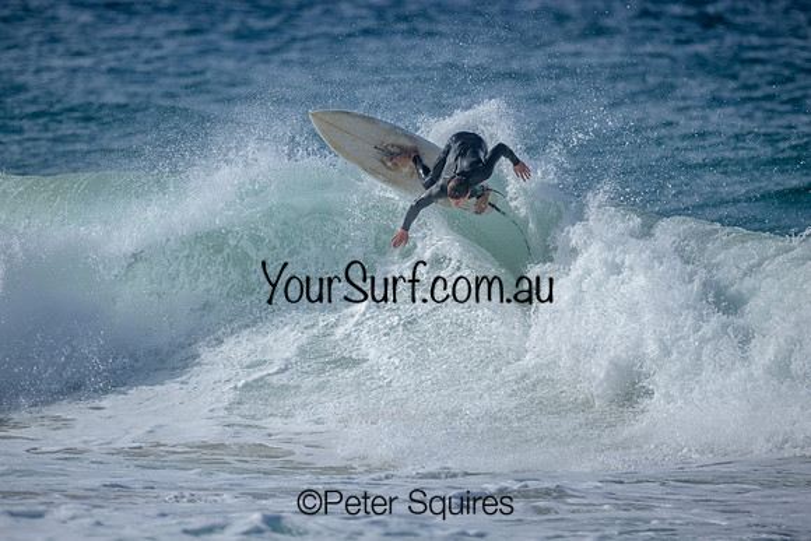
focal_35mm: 800
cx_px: 406
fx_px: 18026
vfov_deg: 1.7
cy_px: 270
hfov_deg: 2.6
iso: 180
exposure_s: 1/2500
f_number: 6.3
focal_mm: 800
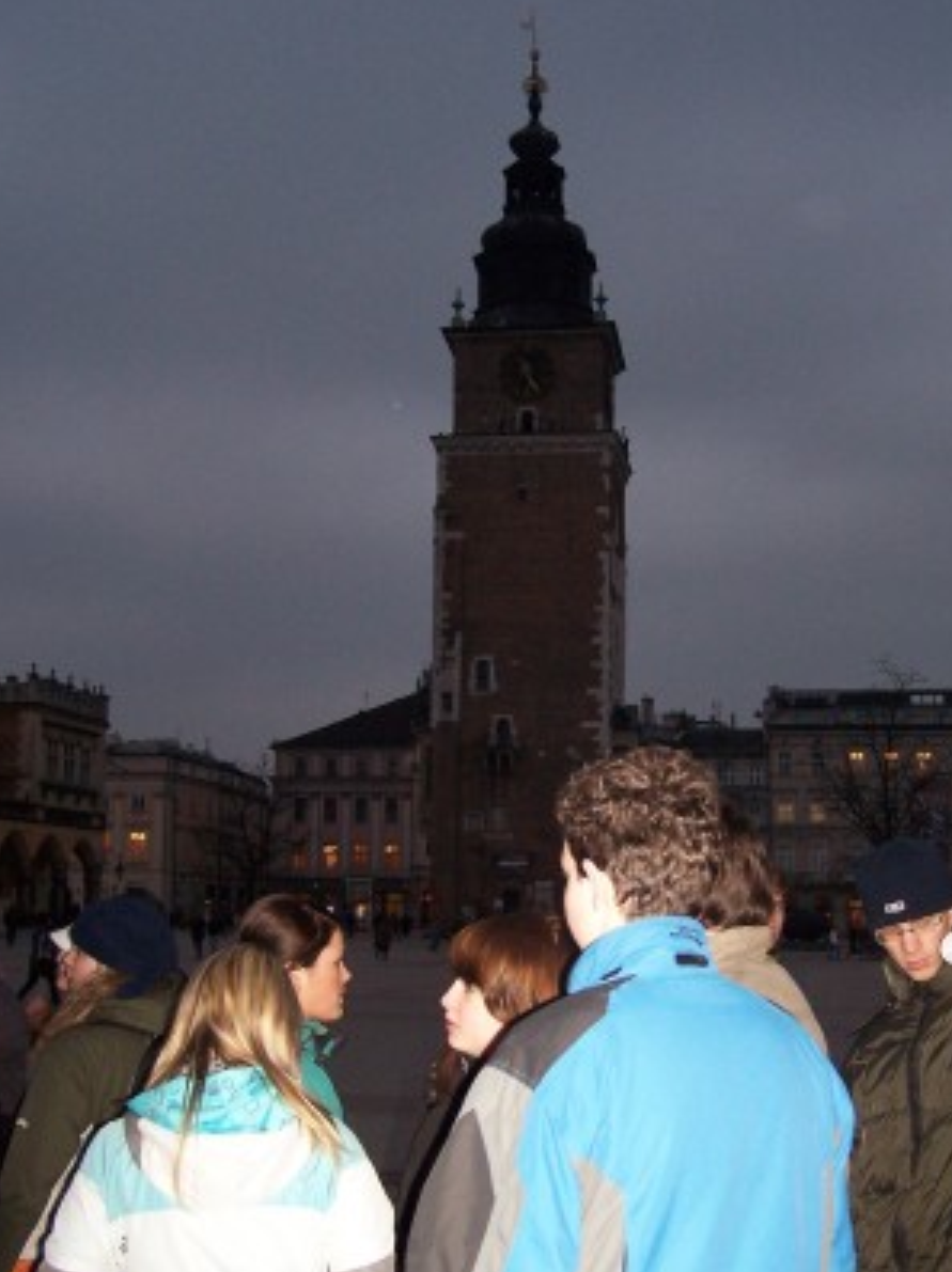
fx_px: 1690
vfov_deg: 41.1
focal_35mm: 46
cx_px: 526
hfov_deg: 31.4
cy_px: 759
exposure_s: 1/60
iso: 140
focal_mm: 6.3
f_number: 2.8
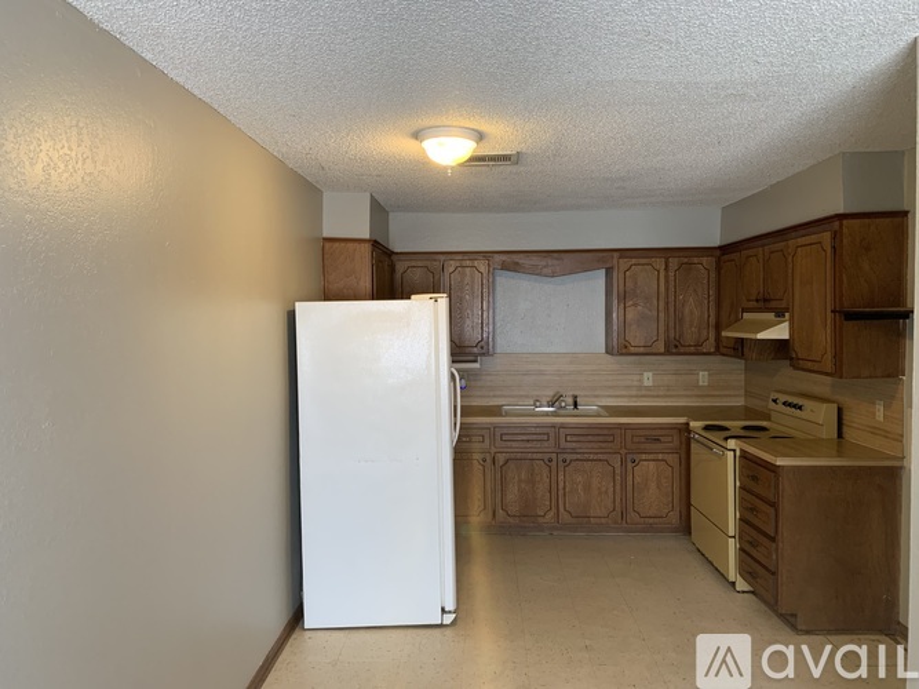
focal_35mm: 26
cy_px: 344
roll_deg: +0.1
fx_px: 690
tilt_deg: -1.8
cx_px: 460
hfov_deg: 67.3
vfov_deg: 53.0
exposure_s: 1/60
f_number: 1.8
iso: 100
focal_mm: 4.25
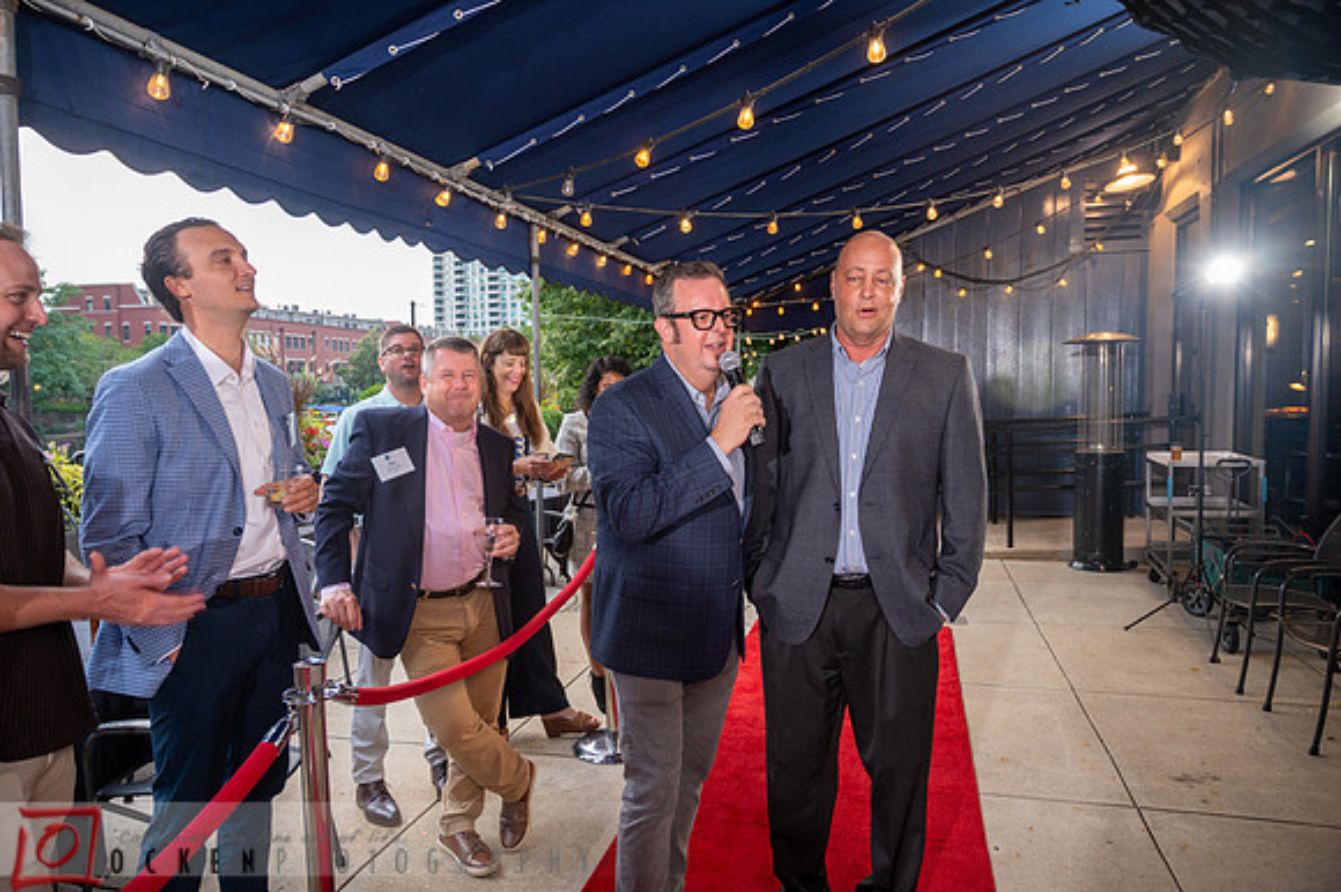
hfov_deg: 73.8
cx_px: 670
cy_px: 446
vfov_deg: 53.1
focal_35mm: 24
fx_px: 893
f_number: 4
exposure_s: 1/125
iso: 800
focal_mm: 24
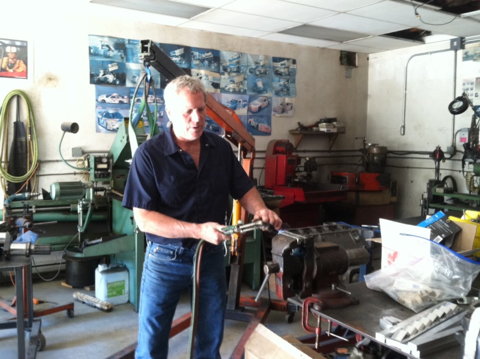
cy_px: 171
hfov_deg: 50.2
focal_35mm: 37
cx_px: 232
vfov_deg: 38.6
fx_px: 512
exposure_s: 1/15
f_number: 2.8
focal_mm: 3.85
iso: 160
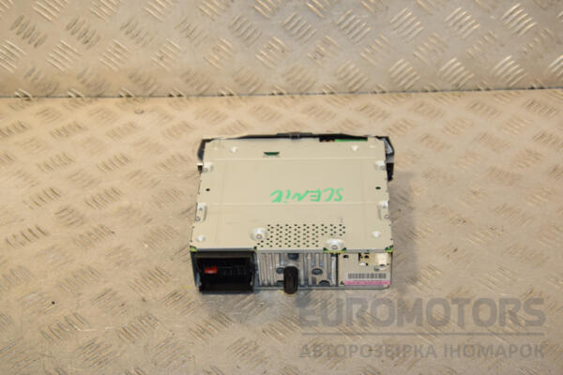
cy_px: 188
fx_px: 891
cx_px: 282
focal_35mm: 57
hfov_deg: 35.1
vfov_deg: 23.8
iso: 800
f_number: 7.1
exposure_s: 1/200
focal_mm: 38
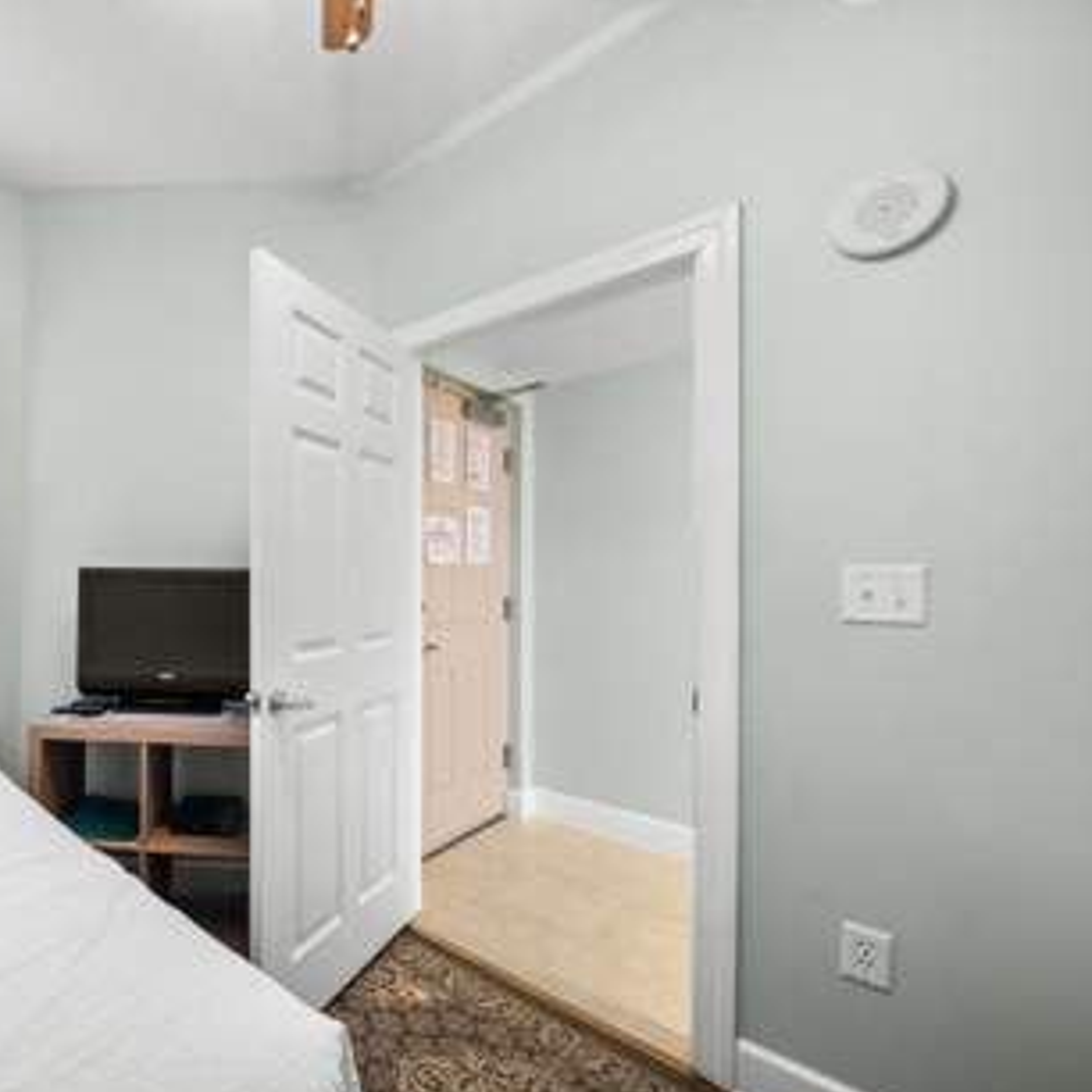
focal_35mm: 16
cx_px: 250
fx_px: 571
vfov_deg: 87.4
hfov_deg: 79.5
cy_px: 567
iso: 400
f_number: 8
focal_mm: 12
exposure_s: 2
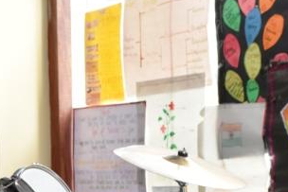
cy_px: 312
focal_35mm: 111
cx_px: 132
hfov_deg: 18.4
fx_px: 888
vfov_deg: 11.7
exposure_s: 1/200
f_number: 5
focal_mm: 22
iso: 450
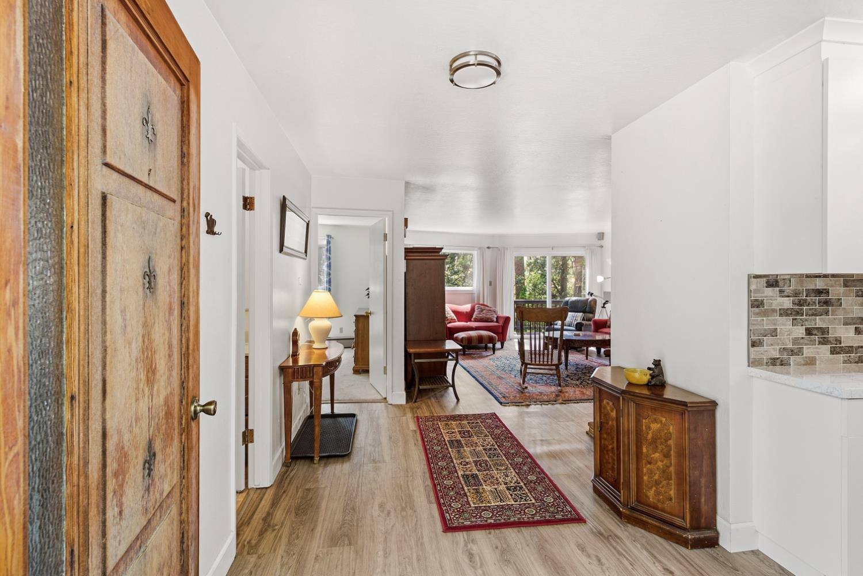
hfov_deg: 95.0
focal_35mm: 16
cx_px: 432
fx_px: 396
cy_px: 288
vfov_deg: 72.1
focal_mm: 16.5
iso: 400
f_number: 8
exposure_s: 1/2.5
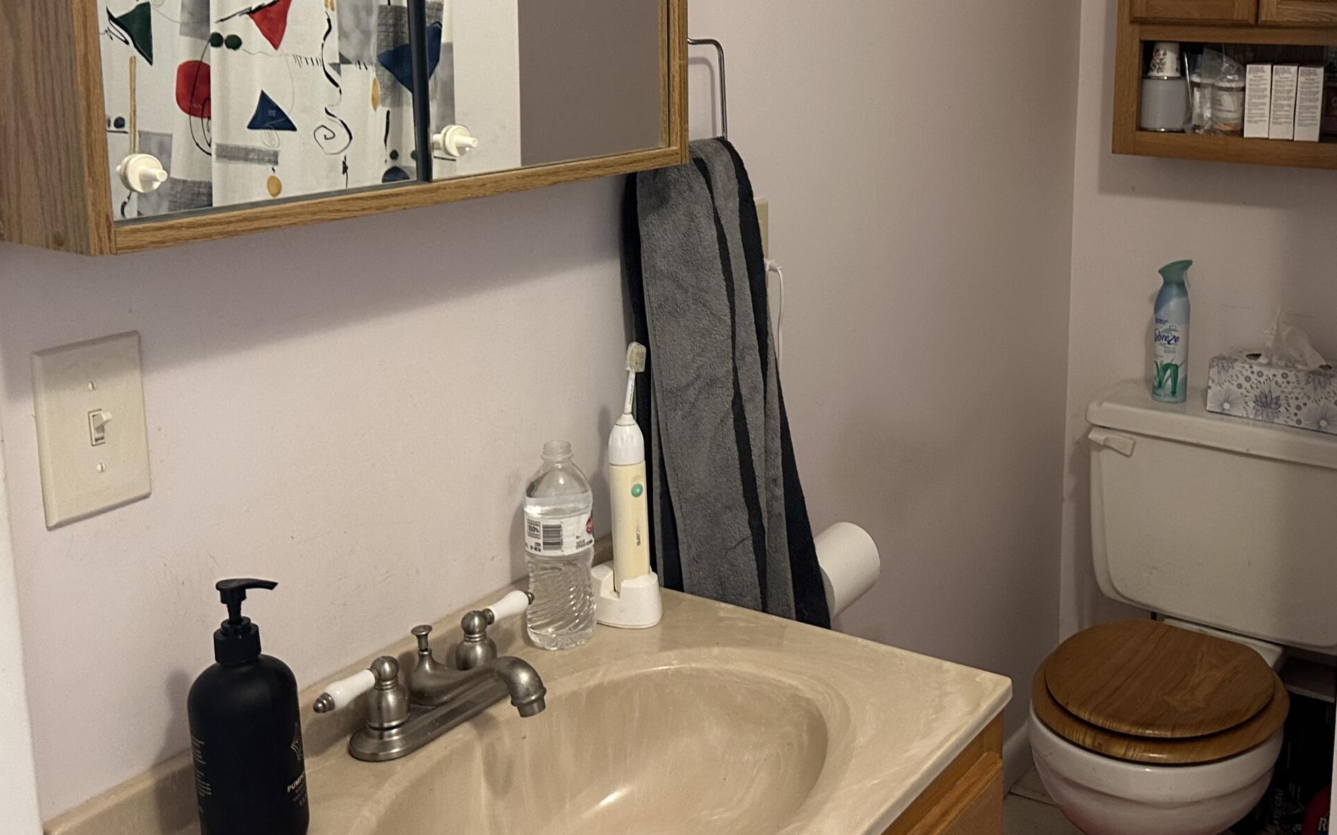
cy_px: 258
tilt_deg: -10.4
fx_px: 1457
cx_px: 936
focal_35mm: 40
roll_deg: -1.2
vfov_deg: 31.7
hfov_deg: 48.1
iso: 400
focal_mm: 6.86
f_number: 1.78
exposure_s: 1/60
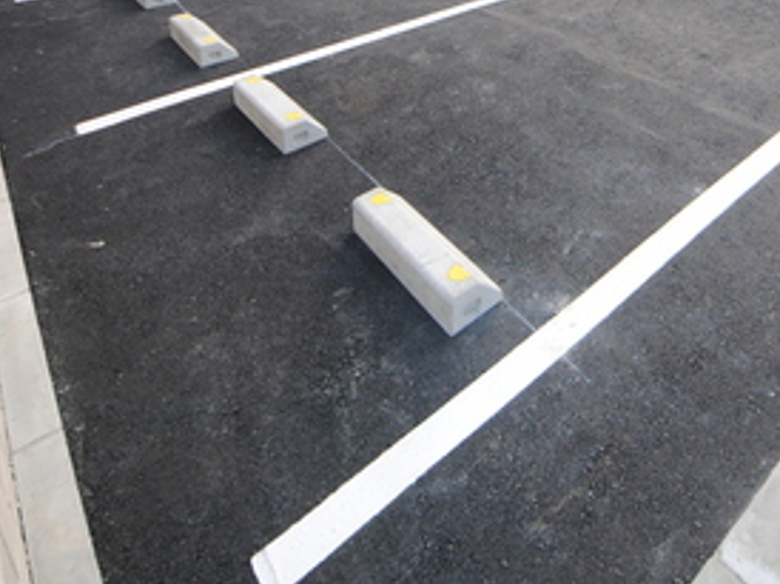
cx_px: 578
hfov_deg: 61.9
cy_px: -66
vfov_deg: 40.7
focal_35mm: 27
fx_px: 608
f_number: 4.5
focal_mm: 8
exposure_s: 1/40
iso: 200
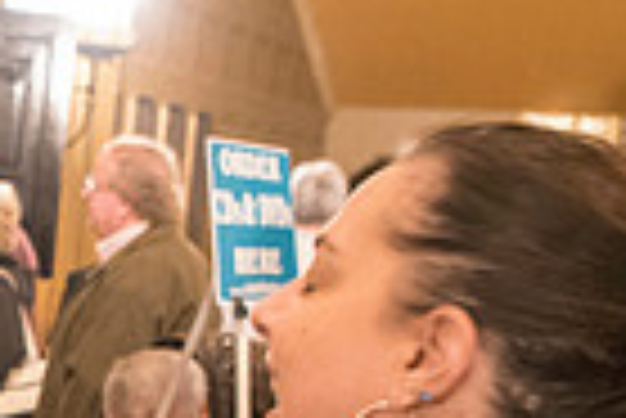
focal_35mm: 100
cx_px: -405
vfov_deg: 13.4
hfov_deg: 17.5
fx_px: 1741
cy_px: 479
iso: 4000
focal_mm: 24
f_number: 2.8
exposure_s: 1/60
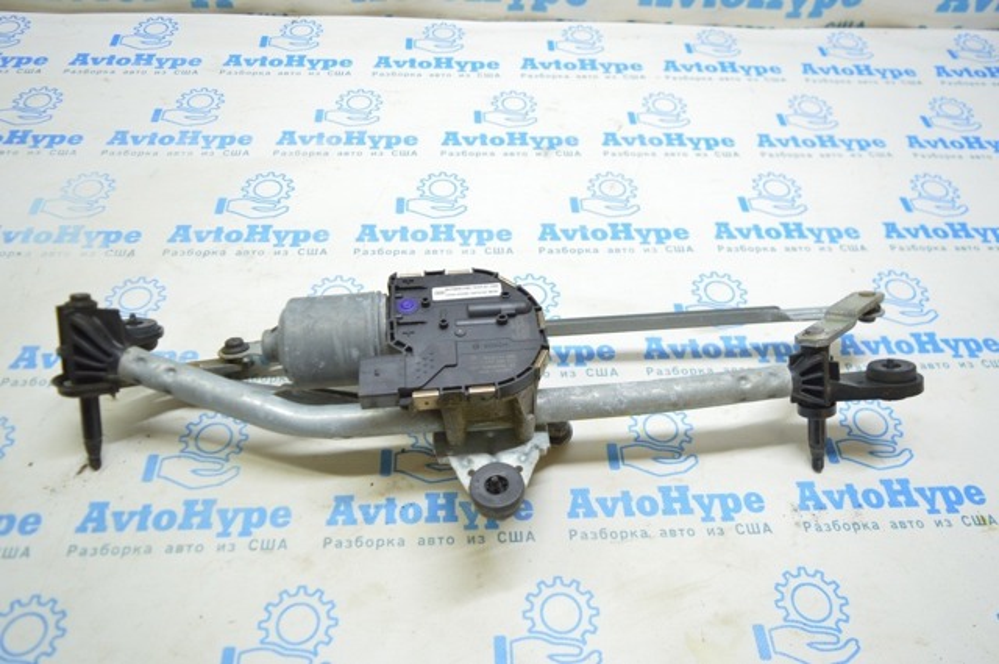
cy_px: 332
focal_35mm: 27
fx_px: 748
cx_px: 500
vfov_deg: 47.8
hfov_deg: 67.4
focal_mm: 18
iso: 400
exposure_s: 1/40
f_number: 3.5
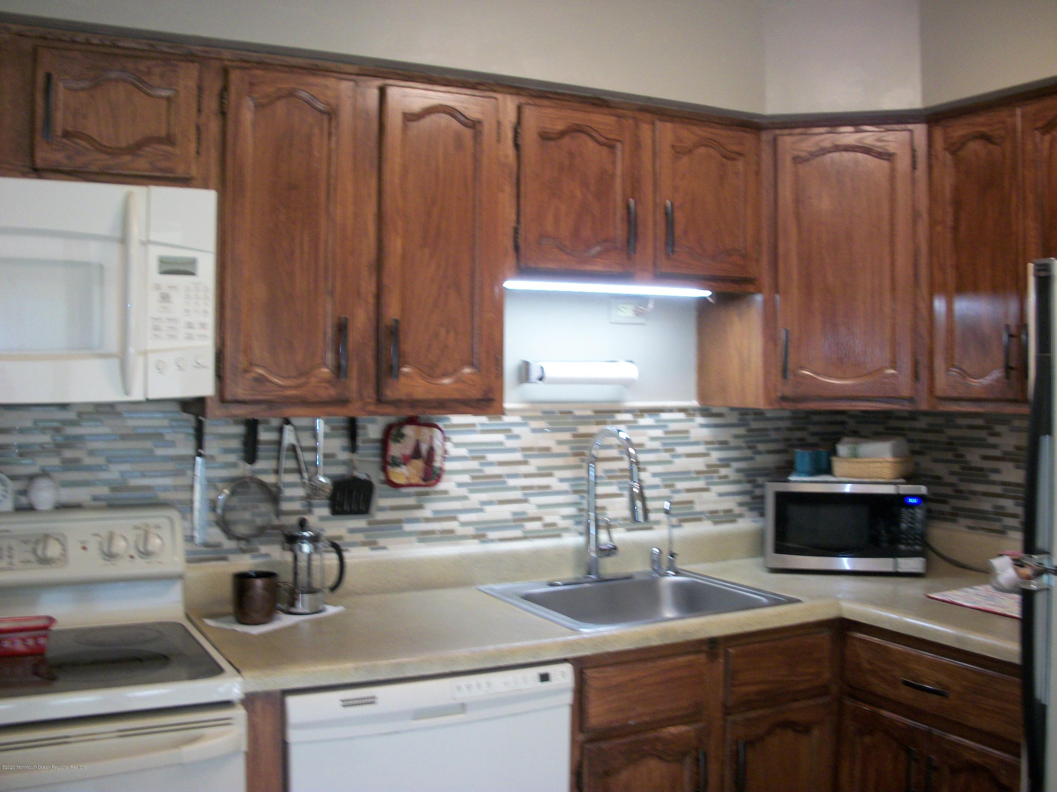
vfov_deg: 40.7
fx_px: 1069
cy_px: 396
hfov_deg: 52.6
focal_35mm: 35
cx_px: 528
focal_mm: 6.3
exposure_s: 1/30
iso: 160
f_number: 3.1
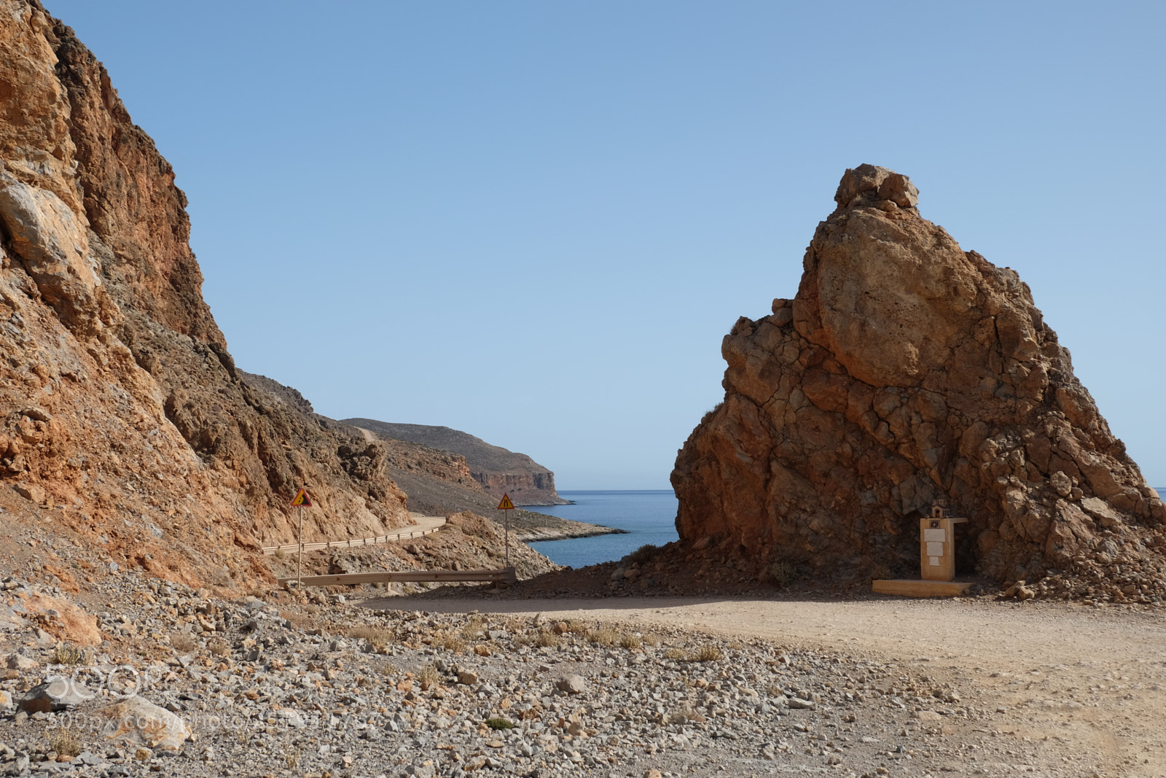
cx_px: 583
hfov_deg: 44.5
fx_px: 1425
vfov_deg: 30.5
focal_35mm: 44
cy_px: 389
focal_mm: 29.3
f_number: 8
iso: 100
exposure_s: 1/100
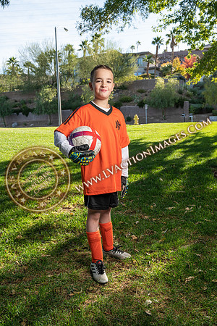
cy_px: 163
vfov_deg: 58.7
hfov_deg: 41.1
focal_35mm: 32
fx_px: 289
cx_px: 108
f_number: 5.6
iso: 100
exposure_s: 1/160
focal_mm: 32
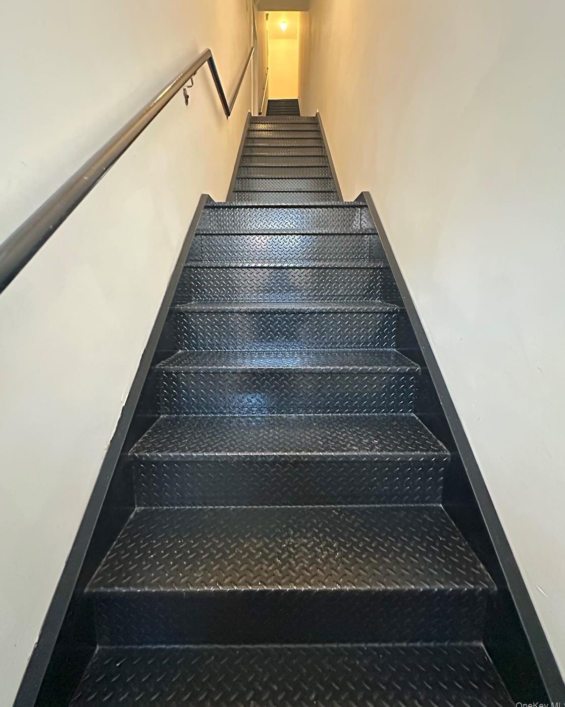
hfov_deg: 84.0
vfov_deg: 96.6
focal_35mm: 15
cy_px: 324
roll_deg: -0.9
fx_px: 314
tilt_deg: -7.6
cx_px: 283
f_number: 2.2
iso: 1250
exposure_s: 1/40
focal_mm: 2.22
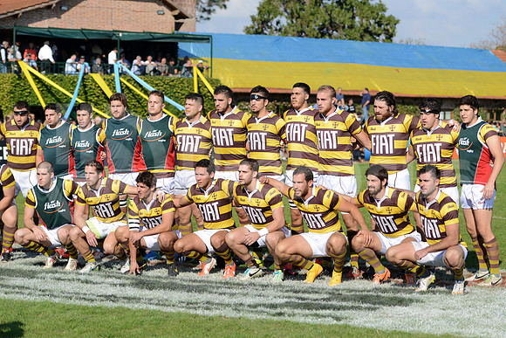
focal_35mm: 145
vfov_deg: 9.5
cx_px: 253
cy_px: 169
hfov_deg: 14.2
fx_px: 2038
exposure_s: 1/2000
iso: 400
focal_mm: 145
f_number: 4
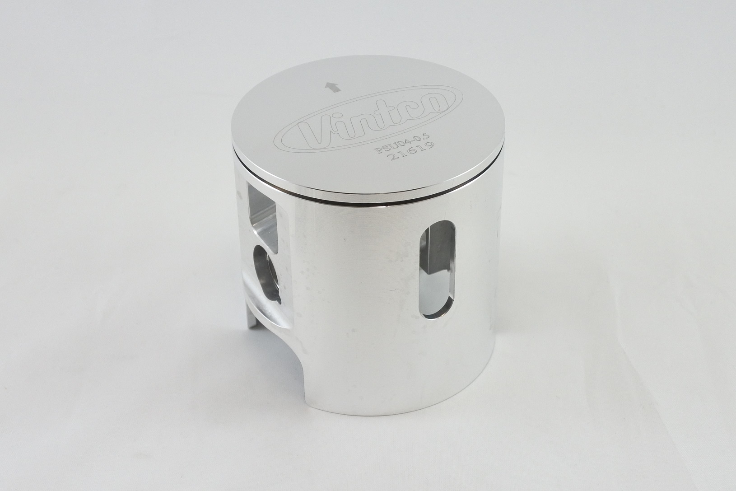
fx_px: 797
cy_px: 246
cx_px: 368
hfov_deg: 49.5
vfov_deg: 34.2
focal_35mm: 39
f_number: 4.2
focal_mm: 14.7
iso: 400
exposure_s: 1/200
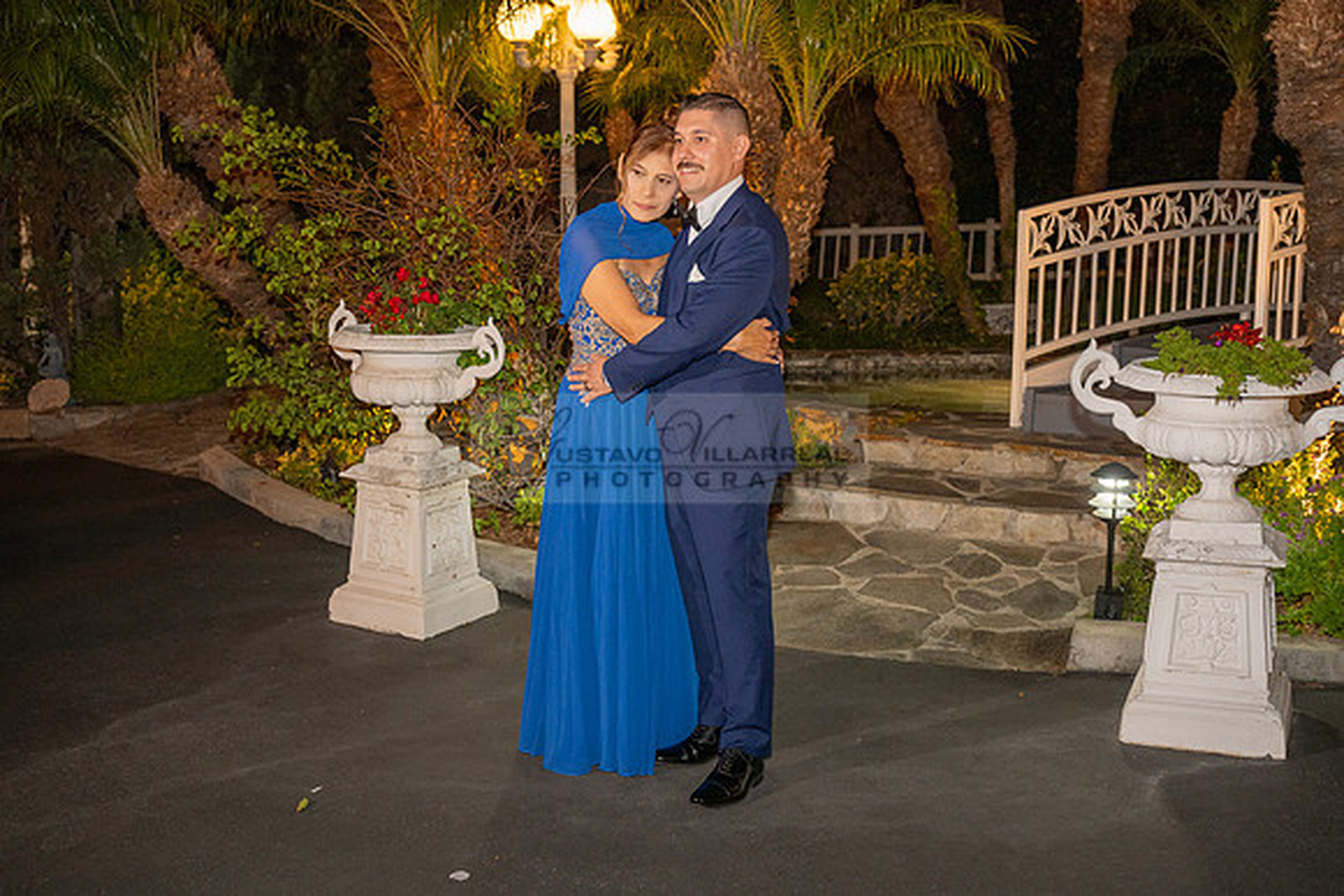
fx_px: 1472
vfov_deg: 33.9
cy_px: 453
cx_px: 678
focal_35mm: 39
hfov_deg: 49.1
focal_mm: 39
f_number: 4
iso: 1600
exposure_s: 1/200
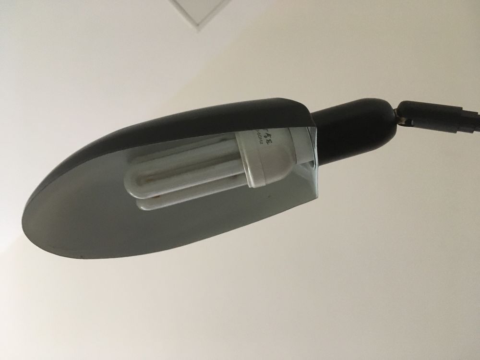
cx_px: 240
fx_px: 402
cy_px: 180
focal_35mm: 29
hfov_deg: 61.7
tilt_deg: +42.6
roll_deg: +25.3
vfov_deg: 48.2
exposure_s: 1/25
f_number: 2.2
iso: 200
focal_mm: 4.15
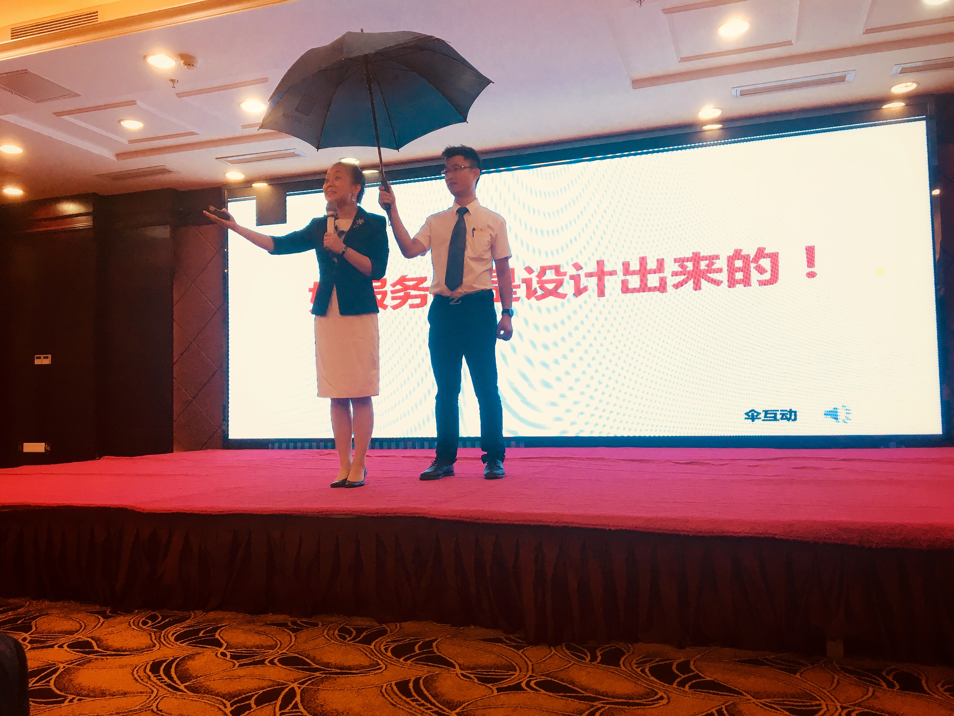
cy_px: 358
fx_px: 799
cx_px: 477
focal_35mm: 29
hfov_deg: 61.7
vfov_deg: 48.2
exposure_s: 1/33
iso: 32
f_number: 2.2
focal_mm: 4.15
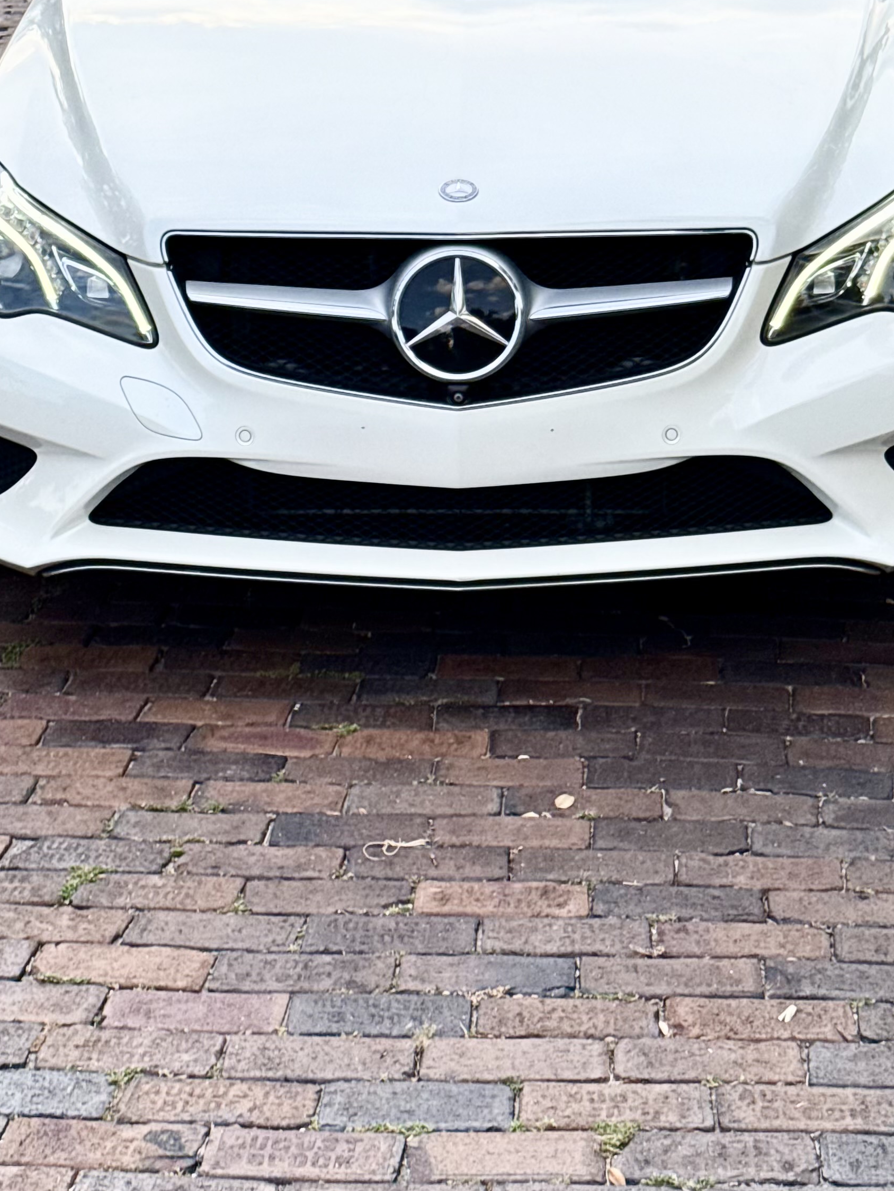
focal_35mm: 86
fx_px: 2961
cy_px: 221
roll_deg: +2.7
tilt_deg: -10.7
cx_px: 484
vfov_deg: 22.4
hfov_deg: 17.2
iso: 80
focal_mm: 6.76
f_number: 1.78
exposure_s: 1/1429
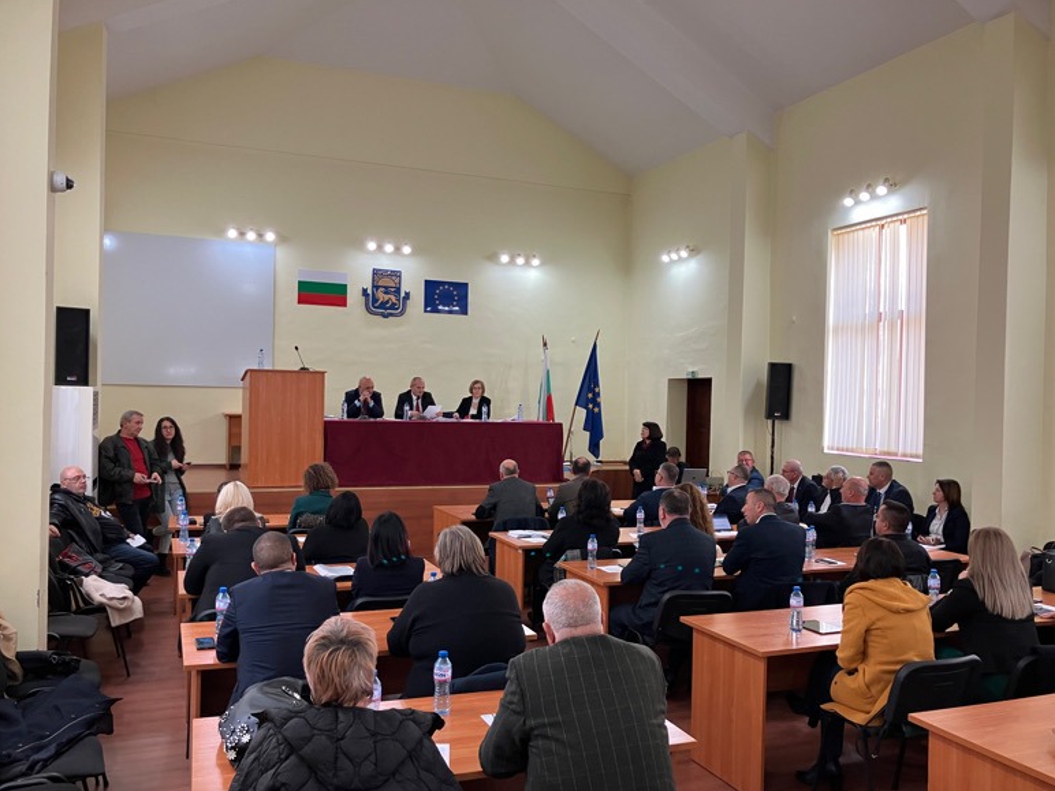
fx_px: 884
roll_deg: -1.3
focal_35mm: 29
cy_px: 406
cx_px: 530
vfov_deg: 48.2
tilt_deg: -0.8
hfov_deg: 61.7
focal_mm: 3.99
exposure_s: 1/50
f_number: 1.8
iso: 64
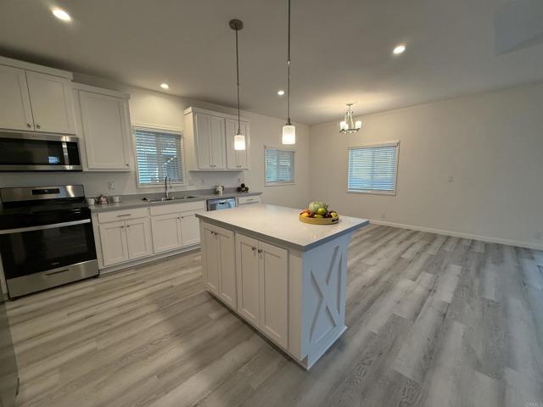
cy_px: 204
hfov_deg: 102.1
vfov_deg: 85.7
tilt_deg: -6.9
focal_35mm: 14
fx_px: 220
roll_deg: +0.4
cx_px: 272
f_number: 2.2
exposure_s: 1/120
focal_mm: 2.22
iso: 200
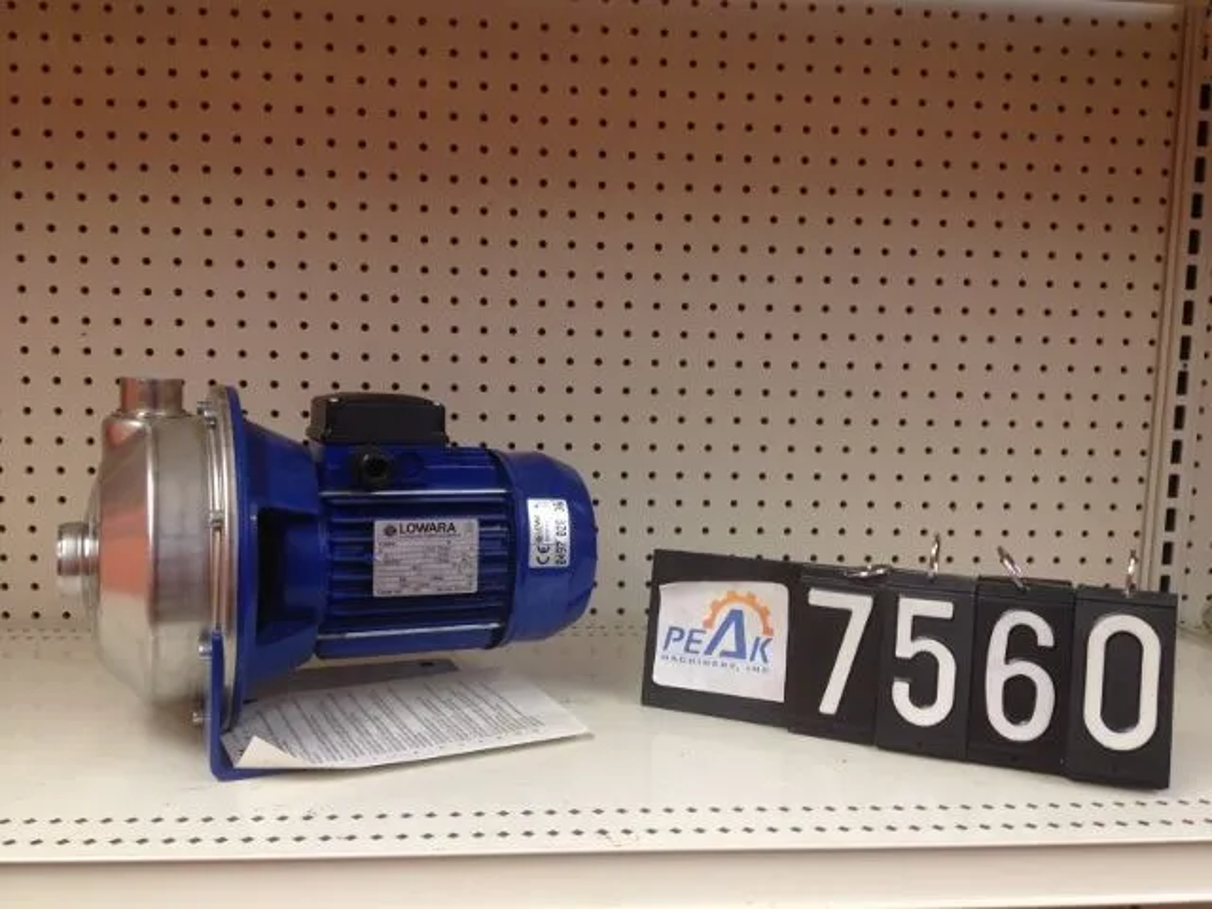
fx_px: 1225
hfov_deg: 52.6
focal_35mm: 35
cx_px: 606
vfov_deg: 40.7
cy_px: 454
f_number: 2.4
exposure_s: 1/20
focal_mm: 4.28
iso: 64
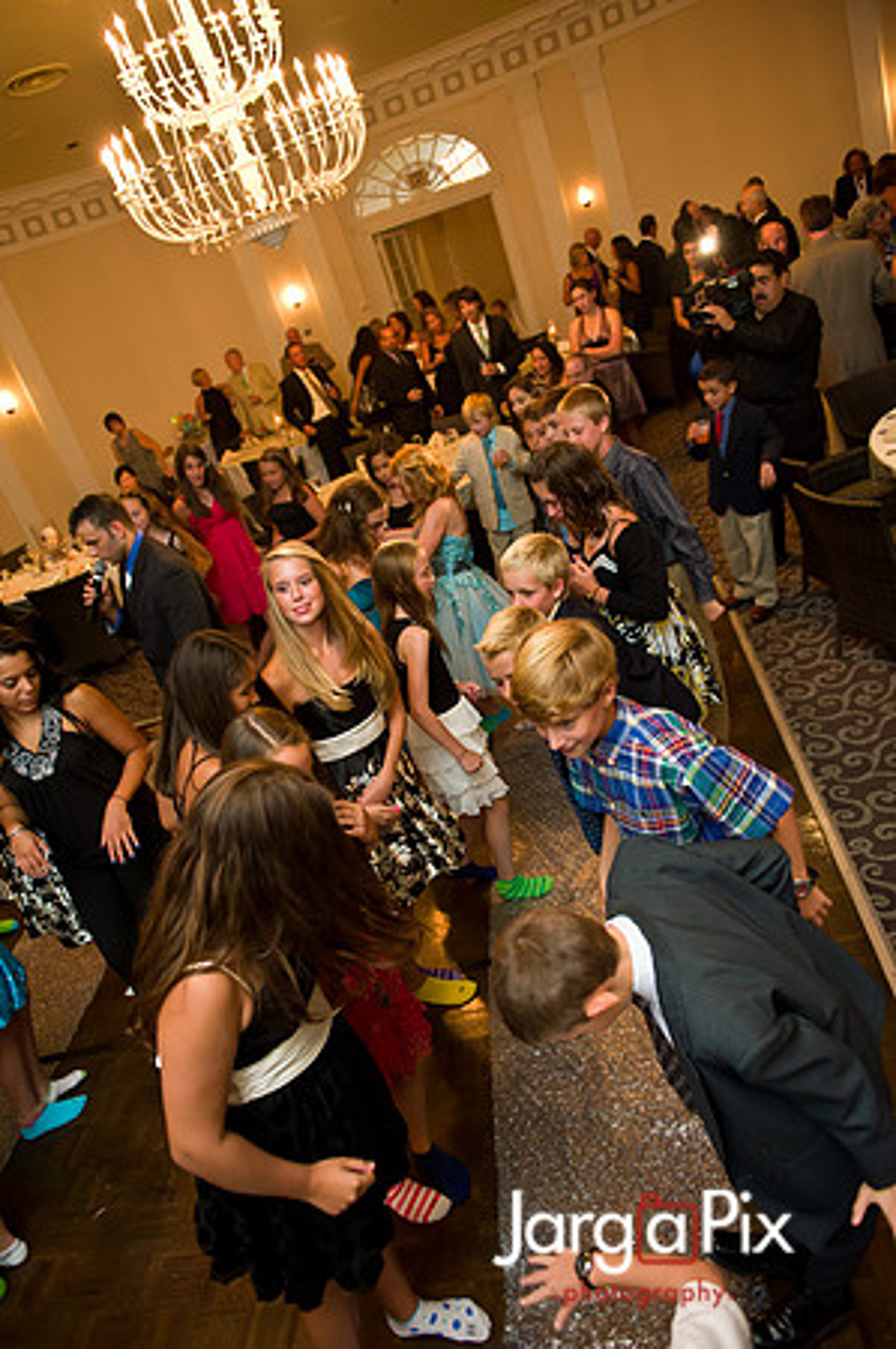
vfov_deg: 73.8
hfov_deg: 53.0
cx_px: 448
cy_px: 674
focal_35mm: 24
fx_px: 898
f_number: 3.2
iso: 1600
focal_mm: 24
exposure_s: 1/125
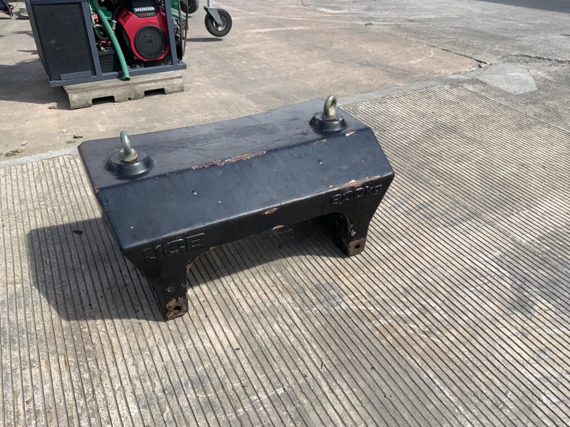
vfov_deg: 48.2
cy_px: 214
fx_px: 478
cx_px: 285
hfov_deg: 61.7
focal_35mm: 29
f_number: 1.8
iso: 16
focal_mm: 3
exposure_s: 1/1451
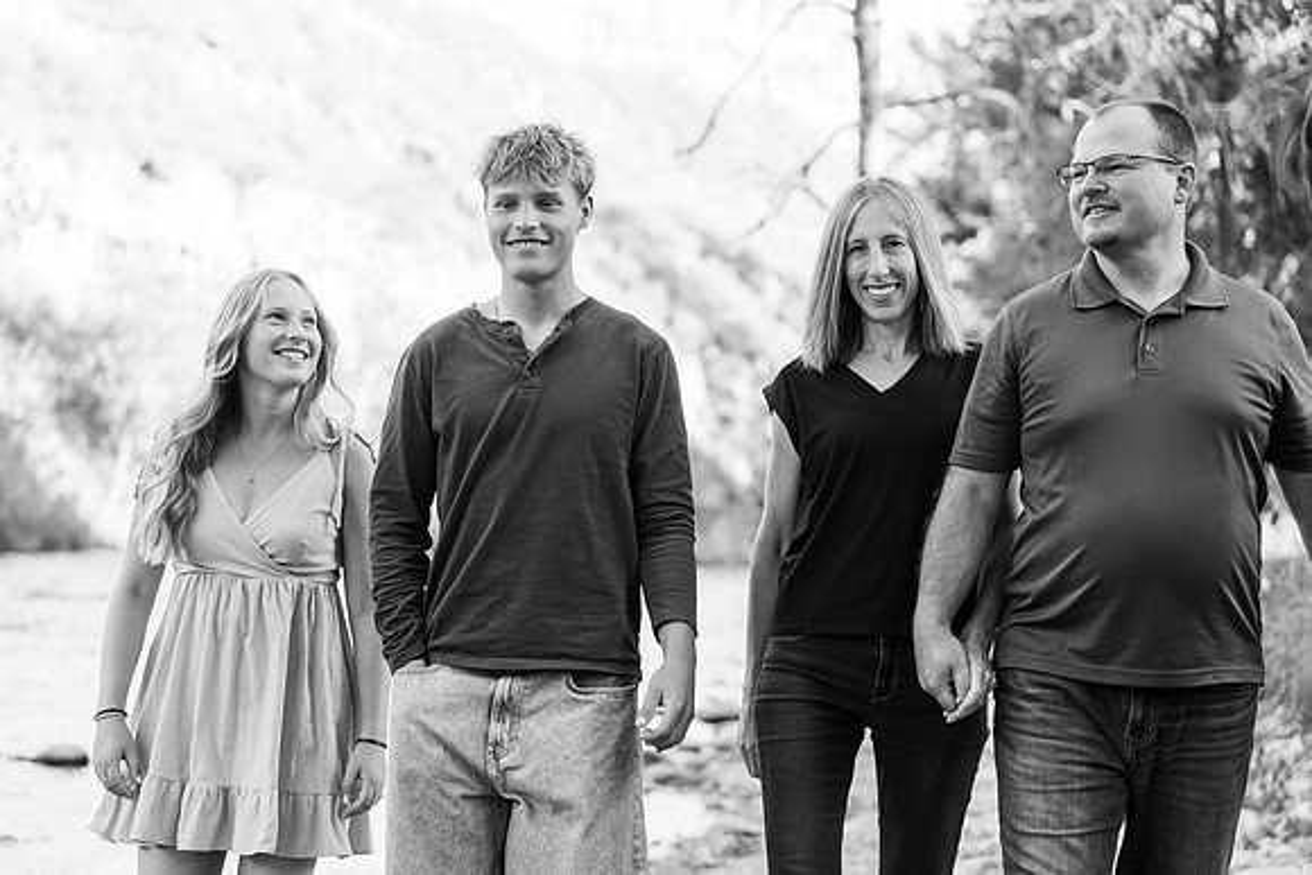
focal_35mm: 70
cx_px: 656
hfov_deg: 28.8
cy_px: 438
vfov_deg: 19.5
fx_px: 2552
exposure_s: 1/160
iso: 200
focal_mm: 70
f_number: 3.2
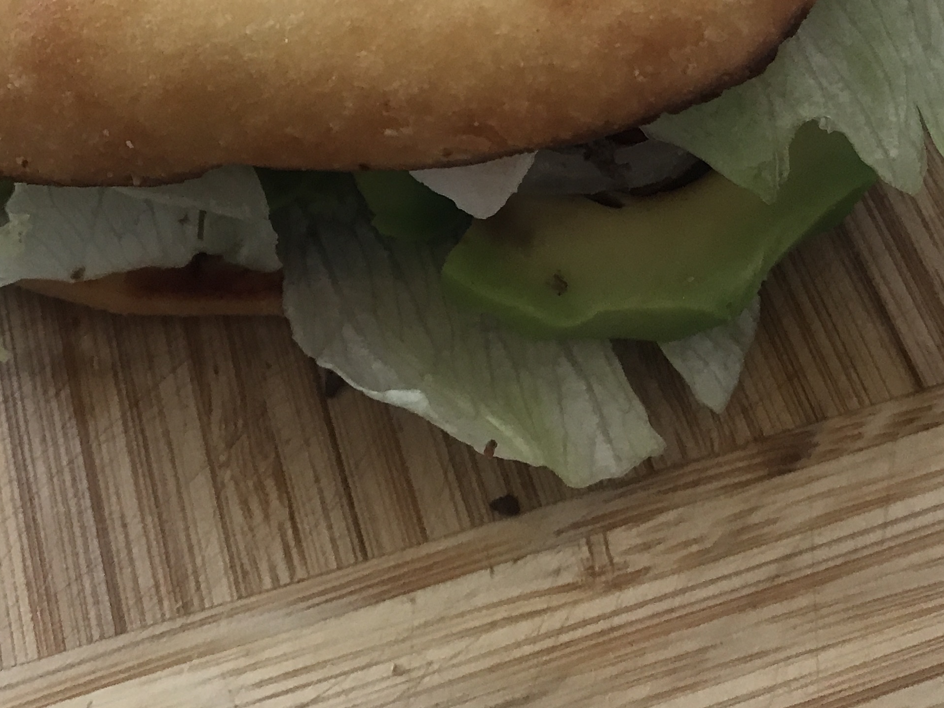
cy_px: 28
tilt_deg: -54.7
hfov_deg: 32.7
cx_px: 461
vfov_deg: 23.9
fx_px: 1609
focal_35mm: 59
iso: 40
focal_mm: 3.99
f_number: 1.8
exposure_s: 1/17
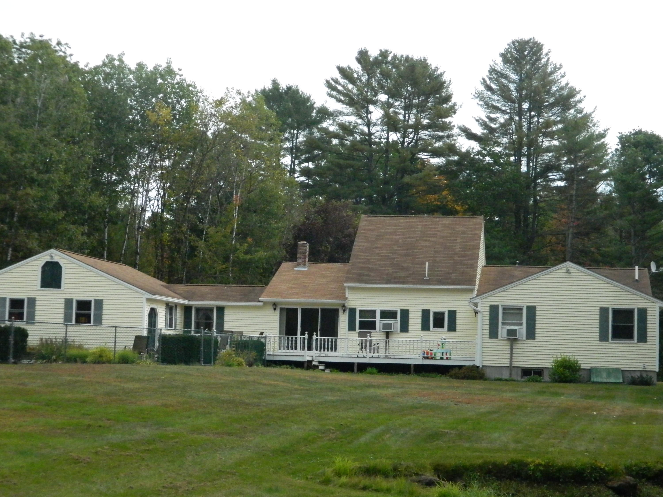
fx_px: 1341
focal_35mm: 70
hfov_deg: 27.8
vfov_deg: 21.0
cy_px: 248
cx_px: 332
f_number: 11.4
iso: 800
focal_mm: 12.6
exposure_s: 1/500
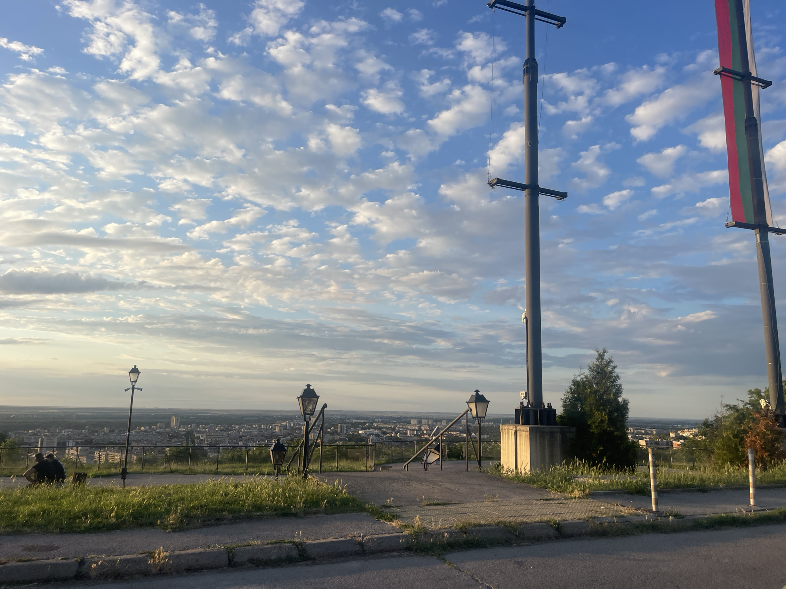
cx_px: 393
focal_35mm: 25
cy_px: 294
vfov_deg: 54.9
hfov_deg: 69.4
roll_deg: -0.2
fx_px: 568
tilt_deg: +7.0
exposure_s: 1/1883
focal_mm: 5.1
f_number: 1.6
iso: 32
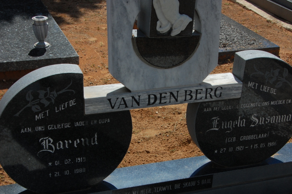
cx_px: 146
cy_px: 97
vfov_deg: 21.5
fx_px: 511
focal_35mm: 63
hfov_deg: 31.9
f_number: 18
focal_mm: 42
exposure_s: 1/250
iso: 400
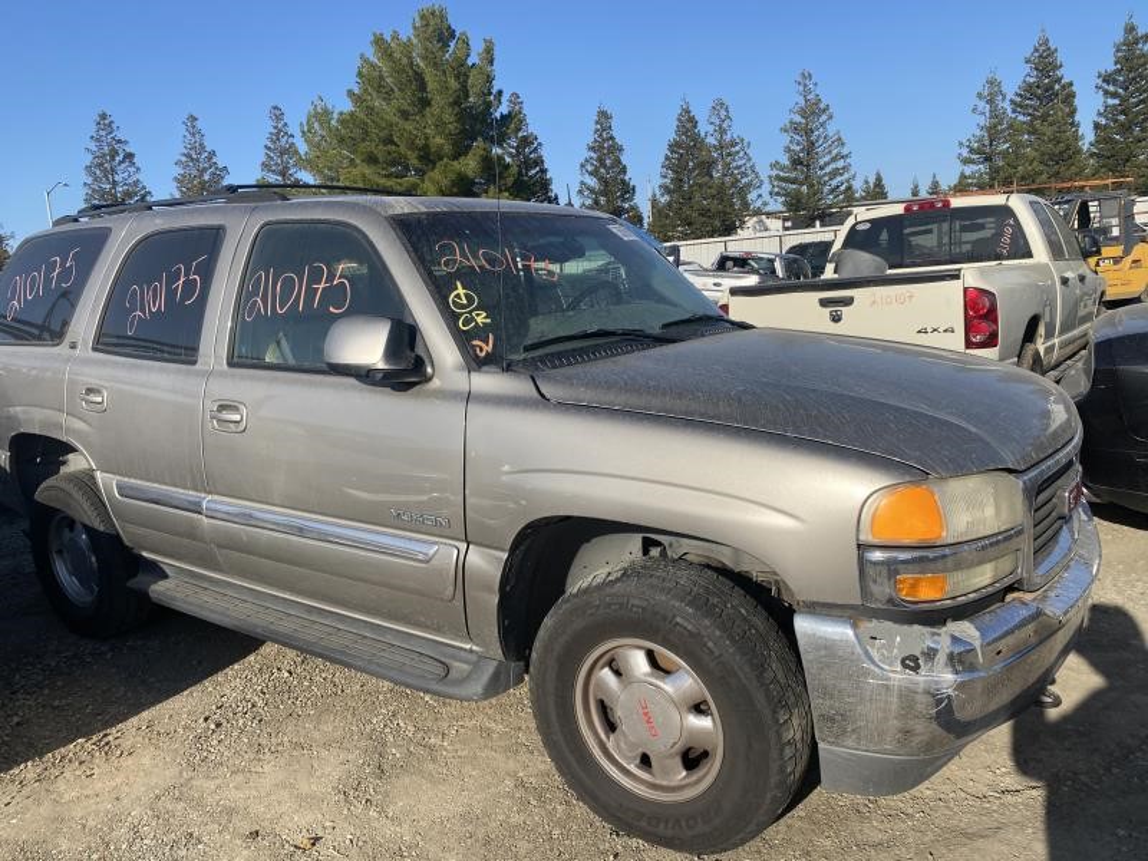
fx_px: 862
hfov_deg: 67.3
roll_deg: +5.2
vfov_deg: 53.1
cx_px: 574
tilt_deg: -7.8
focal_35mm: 26
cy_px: 430
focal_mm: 4.25
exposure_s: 1/2890
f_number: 1.8
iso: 32
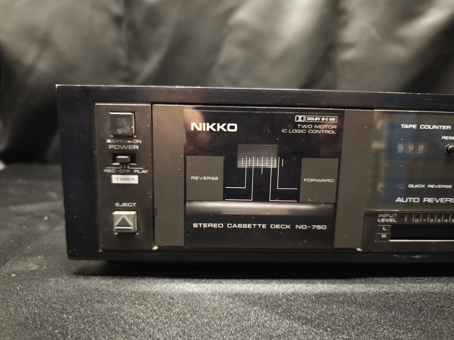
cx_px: 227
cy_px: 170
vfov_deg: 58.9
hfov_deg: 73.9
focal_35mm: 23
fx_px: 302
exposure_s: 1/20
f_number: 1.6
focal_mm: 6.57
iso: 4000
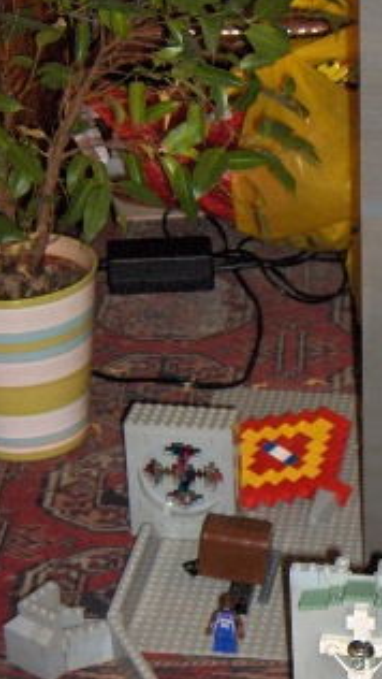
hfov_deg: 13.5
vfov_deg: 24.5
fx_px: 1547
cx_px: 504
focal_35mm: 86
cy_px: 507
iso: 100
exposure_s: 1/60
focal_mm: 8
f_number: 2.8
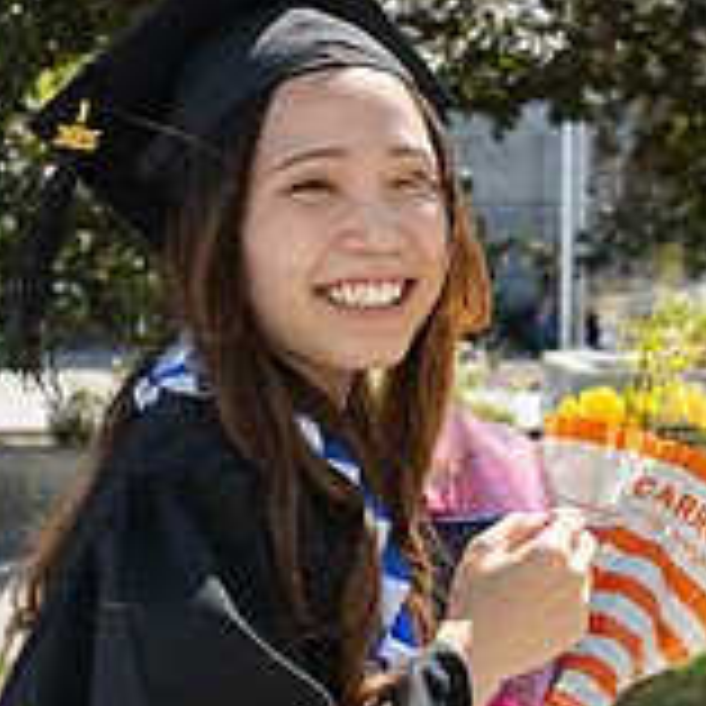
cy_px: 465
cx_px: 481
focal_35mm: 94
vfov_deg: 18.4
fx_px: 2169
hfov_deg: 18.4
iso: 100
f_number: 4
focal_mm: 30
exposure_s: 1/800
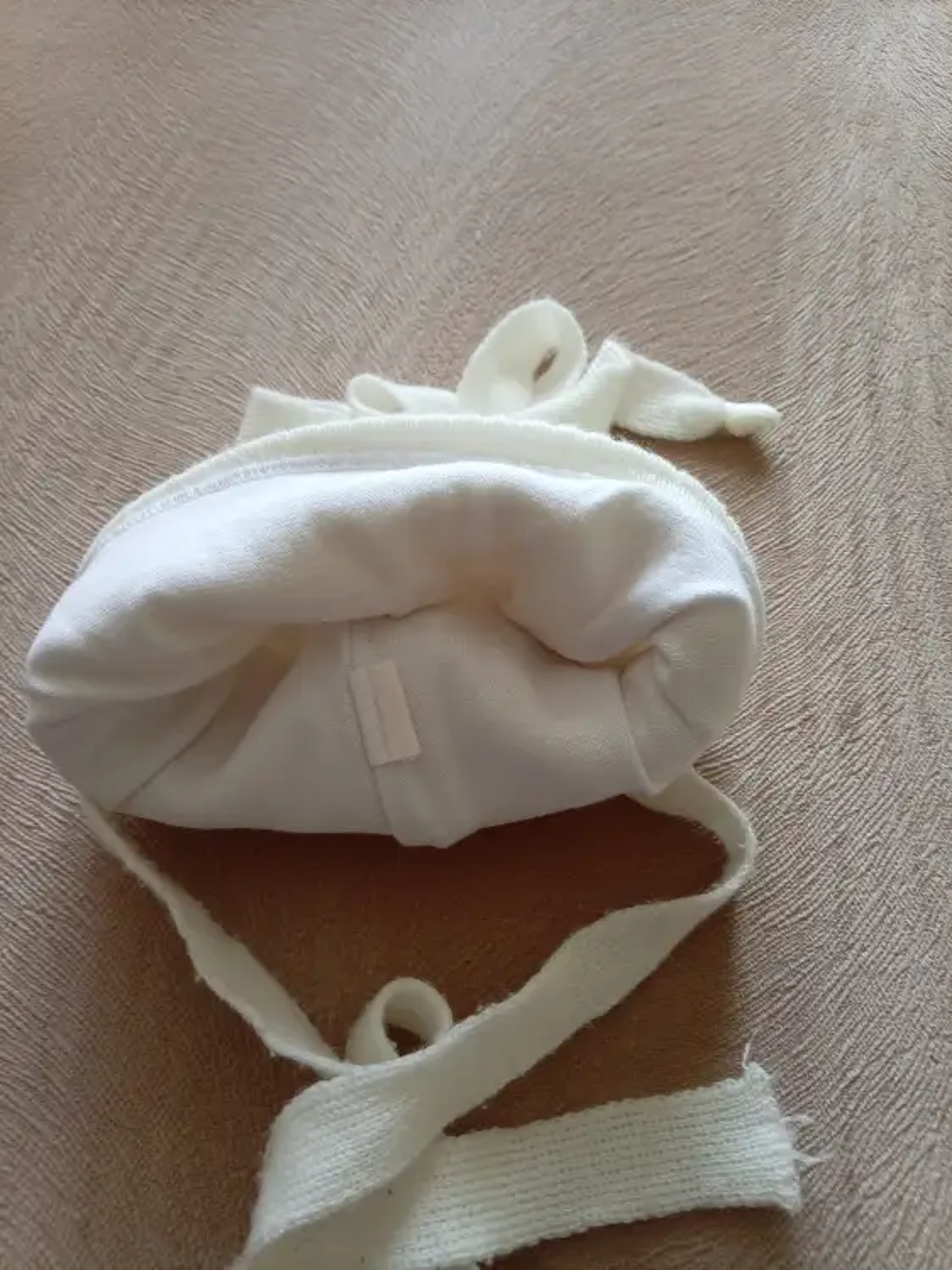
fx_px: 917
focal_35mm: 25
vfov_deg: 69.4
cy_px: 635
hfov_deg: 54.9
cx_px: 476
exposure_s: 1/25
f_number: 1.8
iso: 291
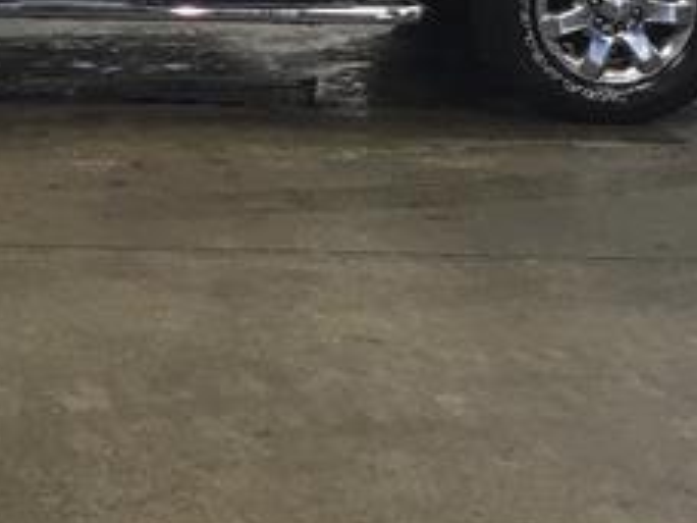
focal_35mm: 87
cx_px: -73
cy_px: -122
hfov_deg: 21.3
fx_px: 1752
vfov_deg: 16.2
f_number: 2.4
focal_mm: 3.3
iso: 50
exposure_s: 1/30
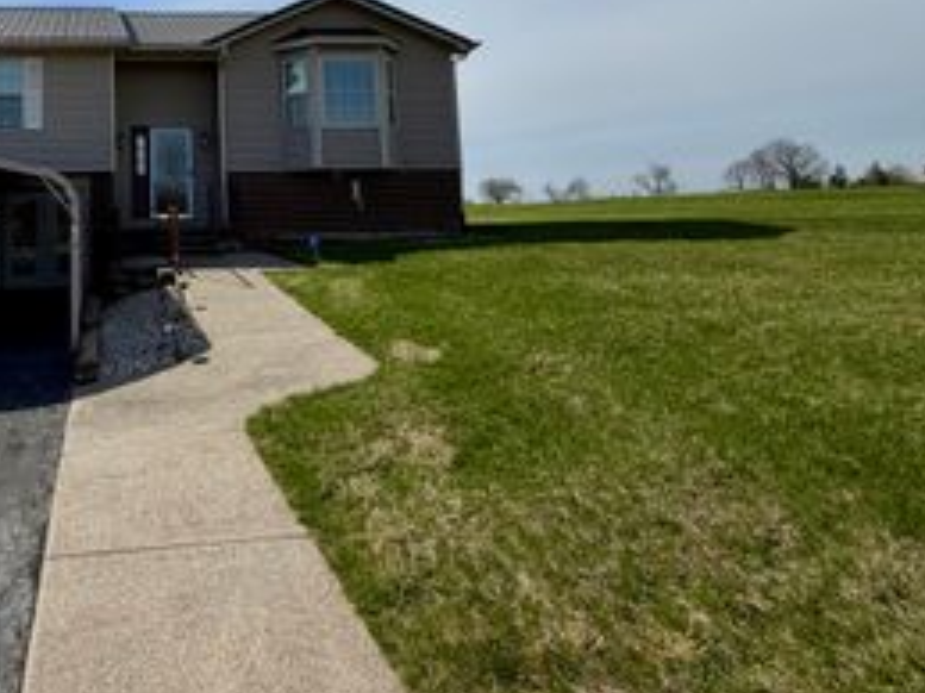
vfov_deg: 48.2
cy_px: 130
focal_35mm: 27
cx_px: 129
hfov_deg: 57.9
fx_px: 721
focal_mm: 2.22
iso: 20
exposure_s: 1/1497
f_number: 2.2
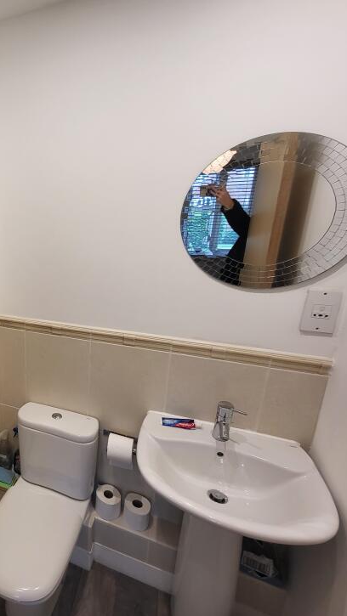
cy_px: 299
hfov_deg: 45.2
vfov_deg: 86.6
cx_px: -15
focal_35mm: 20
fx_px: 327
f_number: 2.2
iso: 125
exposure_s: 1/50
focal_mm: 1.74
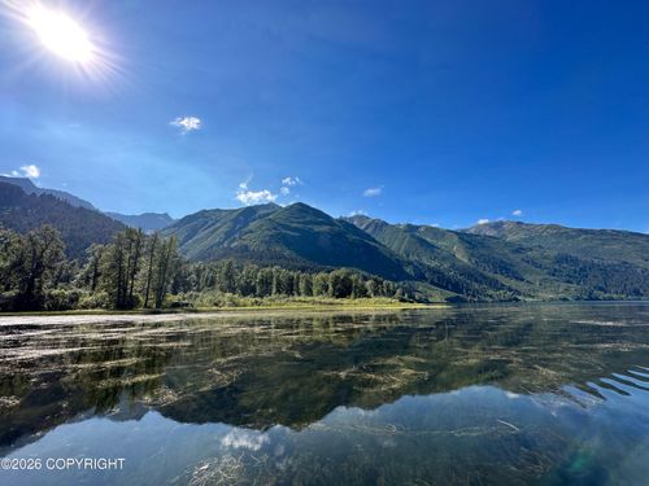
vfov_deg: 85.7
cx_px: 324
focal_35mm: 14
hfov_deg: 102.1
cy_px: 243
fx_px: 262
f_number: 2.2
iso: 40
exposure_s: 1/1531
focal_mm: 2.22
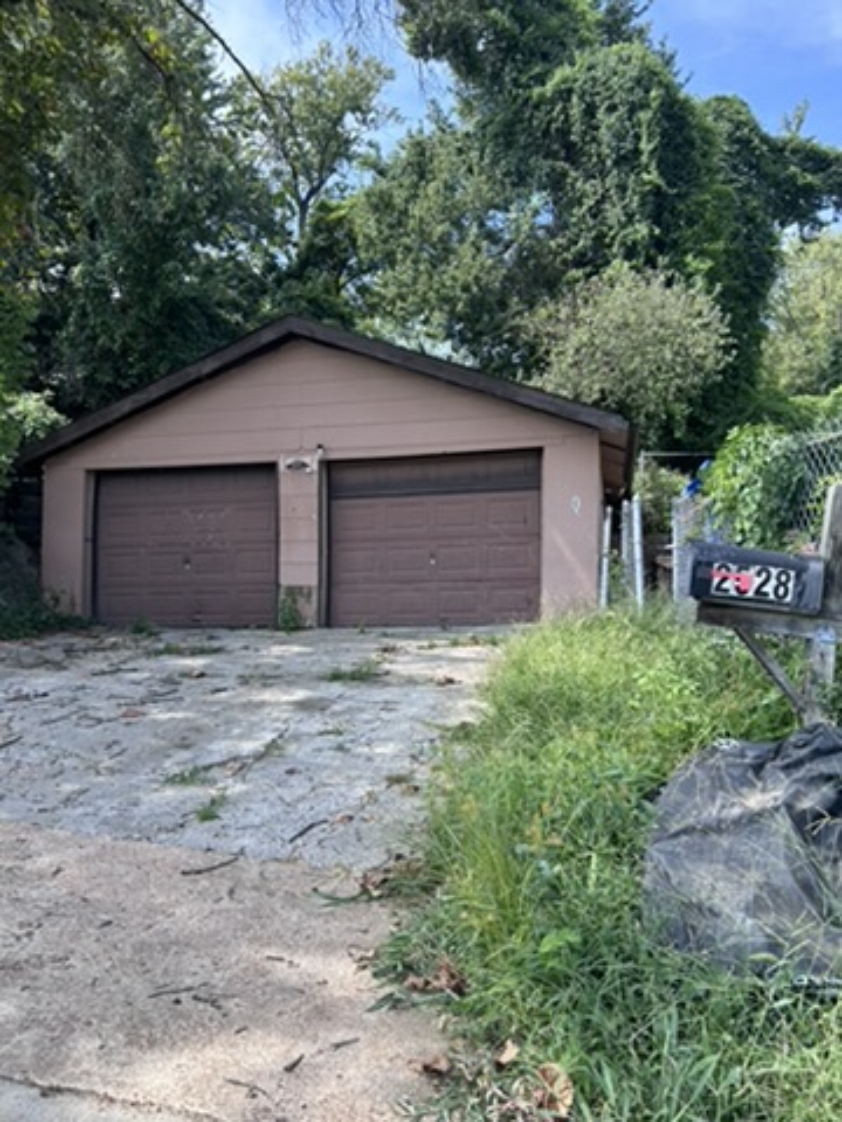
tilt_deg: +2.5
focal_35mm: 26
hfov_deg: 53.1
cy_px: 561
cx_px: 421
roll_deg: +1.1
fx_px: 843
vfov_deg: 67.3
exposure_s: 1/1058
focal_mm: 5.7
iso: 50
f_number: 1.5
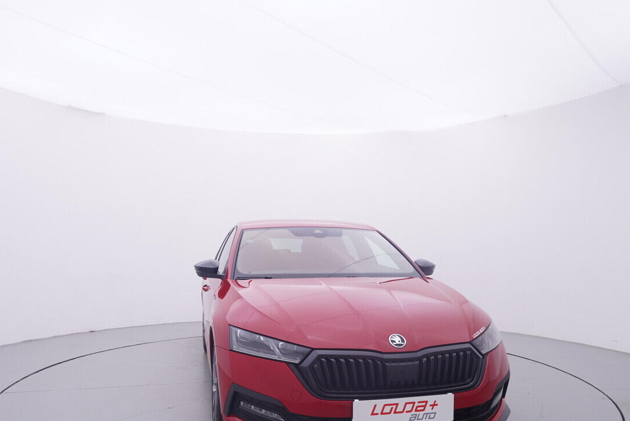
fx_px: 519
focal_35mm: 30
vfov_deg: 43.6
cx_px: 302
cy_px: 274
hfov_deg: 62.4
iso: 200
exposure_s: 1/80
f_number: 5
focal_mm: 15
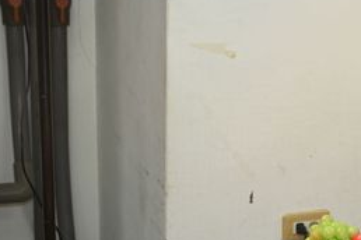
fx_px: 967
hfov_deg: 21.1
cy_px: 315
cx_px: 238
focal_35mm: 96
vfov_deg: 13.6
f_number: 6.3
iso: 640
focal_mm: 34.5
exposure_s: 1/60
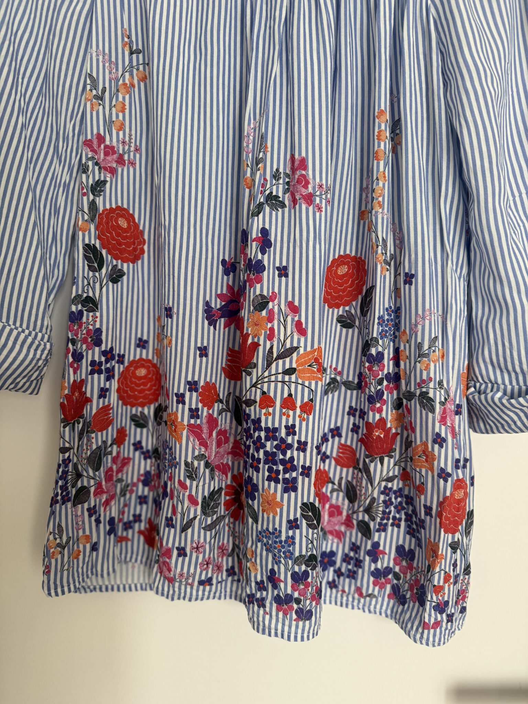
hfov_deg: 56.8
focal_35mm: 24
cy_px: 352
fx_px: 488
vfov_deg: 71.6
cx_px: 264
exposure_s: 1/67
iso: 200
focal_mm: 6.76
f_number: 1.78
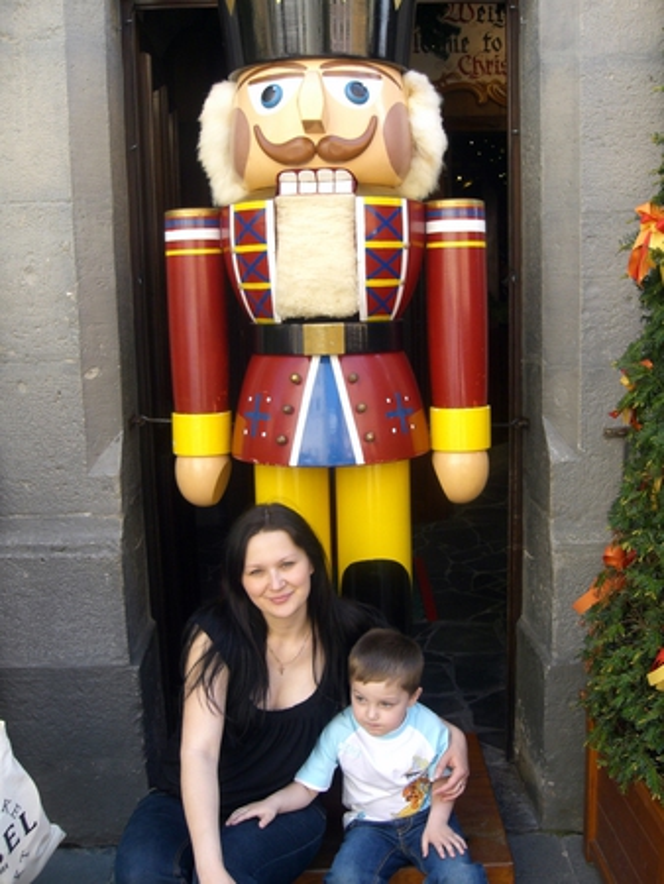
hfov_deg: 37.8
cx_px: 332
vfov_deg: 49.0
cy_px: 442
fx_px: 971
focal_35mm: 38
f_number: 3.1
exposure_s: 1/125
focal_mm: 6.3
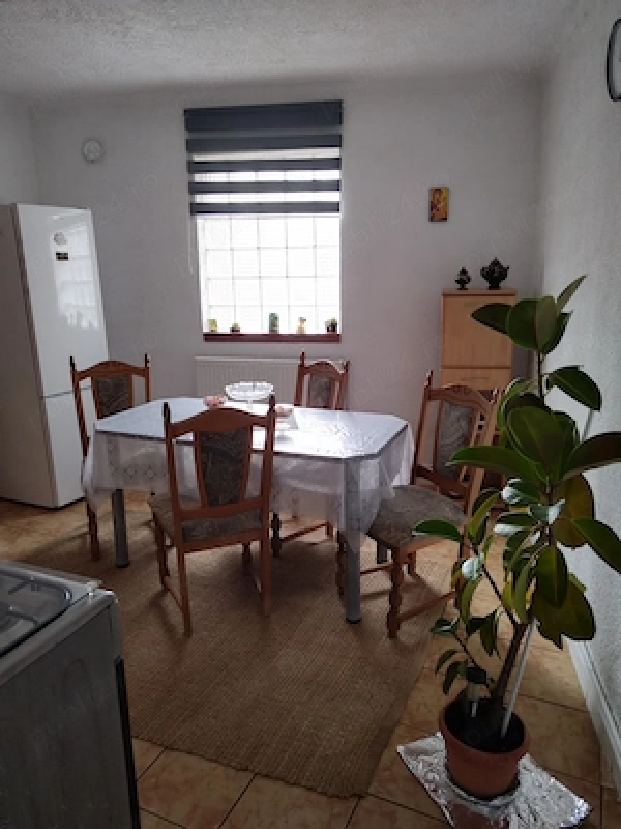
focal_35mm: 26
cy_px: 414
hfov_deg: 53.1
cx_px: 310
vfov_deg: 67.3
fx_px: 622
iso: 441
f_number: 1.8
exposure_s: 1/100
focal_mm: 6.24
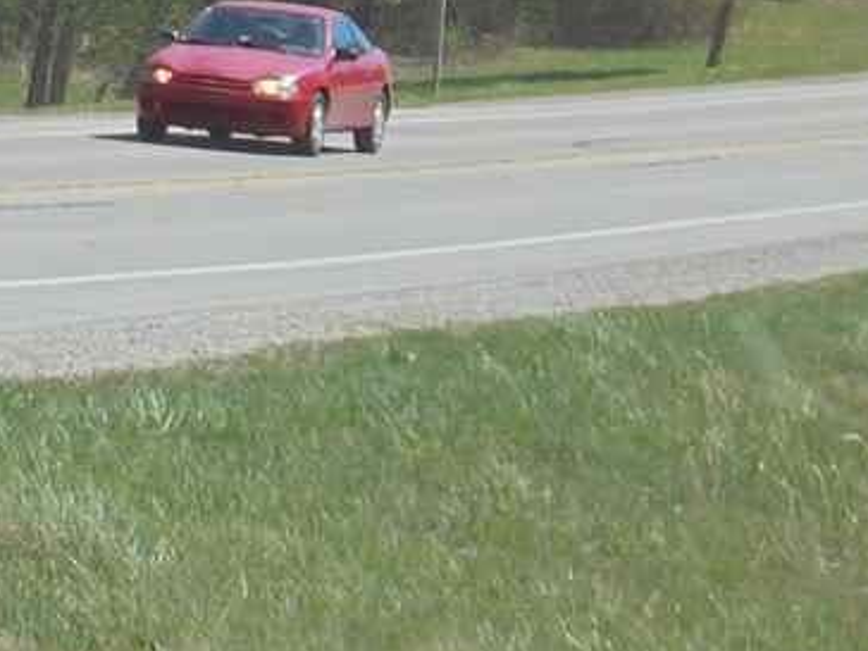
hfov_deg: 6.7
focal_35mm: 292
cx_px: -362
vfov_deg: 5.0
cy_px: -355
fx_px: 7322
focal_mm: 14.9
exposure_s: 1/400
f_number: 6.7
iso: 100
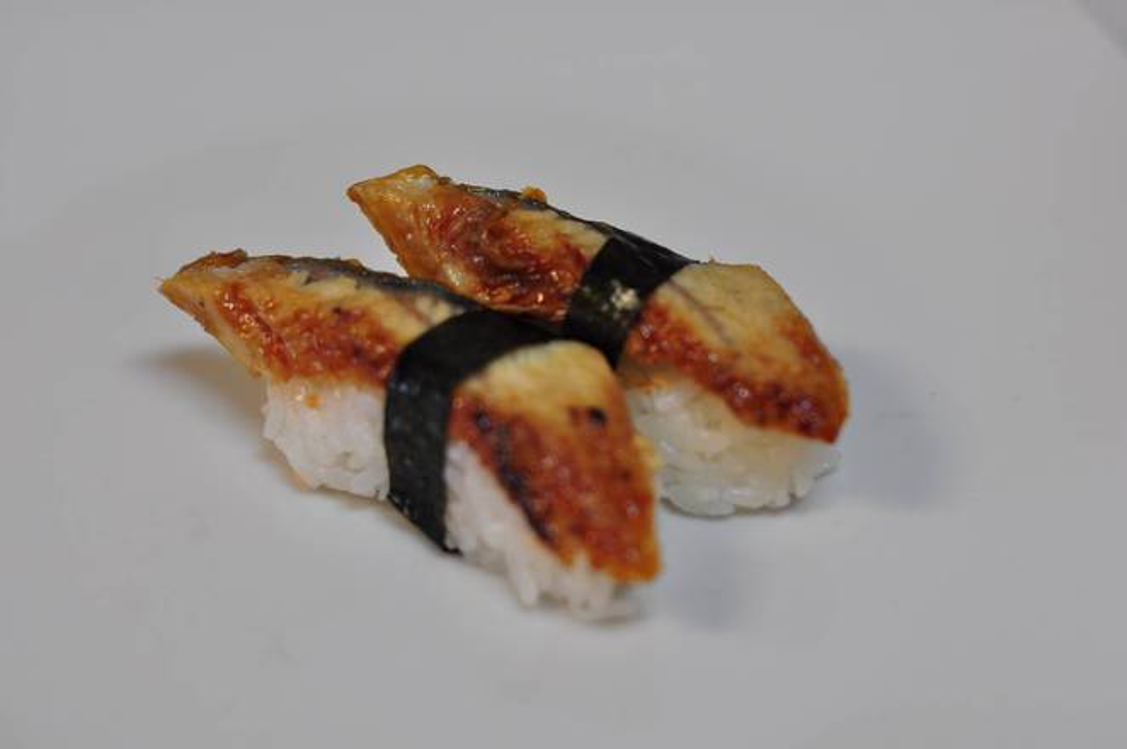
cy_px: 374
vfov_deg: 18.1
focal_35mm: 75
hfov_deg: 27.0
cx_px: 564
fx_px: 2346
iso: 200
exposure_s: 1/40
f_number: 2.8
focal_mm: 50
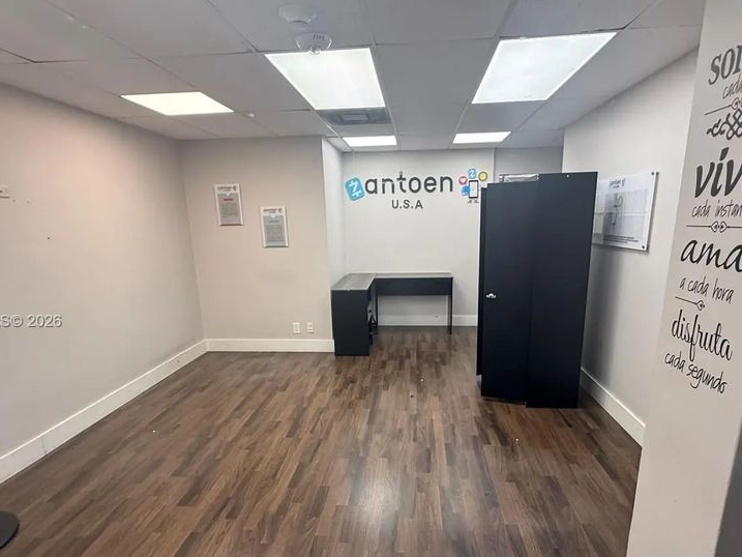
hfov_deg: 81.7
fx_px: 429
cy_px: 322
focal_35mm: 20
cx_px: 385
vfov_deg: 65.6
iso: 125
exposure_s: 1/120
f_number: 2.2
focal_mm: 2.22
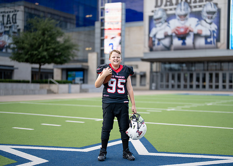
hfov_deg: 34.3
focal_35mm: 57
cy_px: 89
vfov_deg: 24.8
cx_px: 124
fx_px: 377
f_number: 1.2
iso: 100
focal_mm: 50
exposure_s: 1/2000
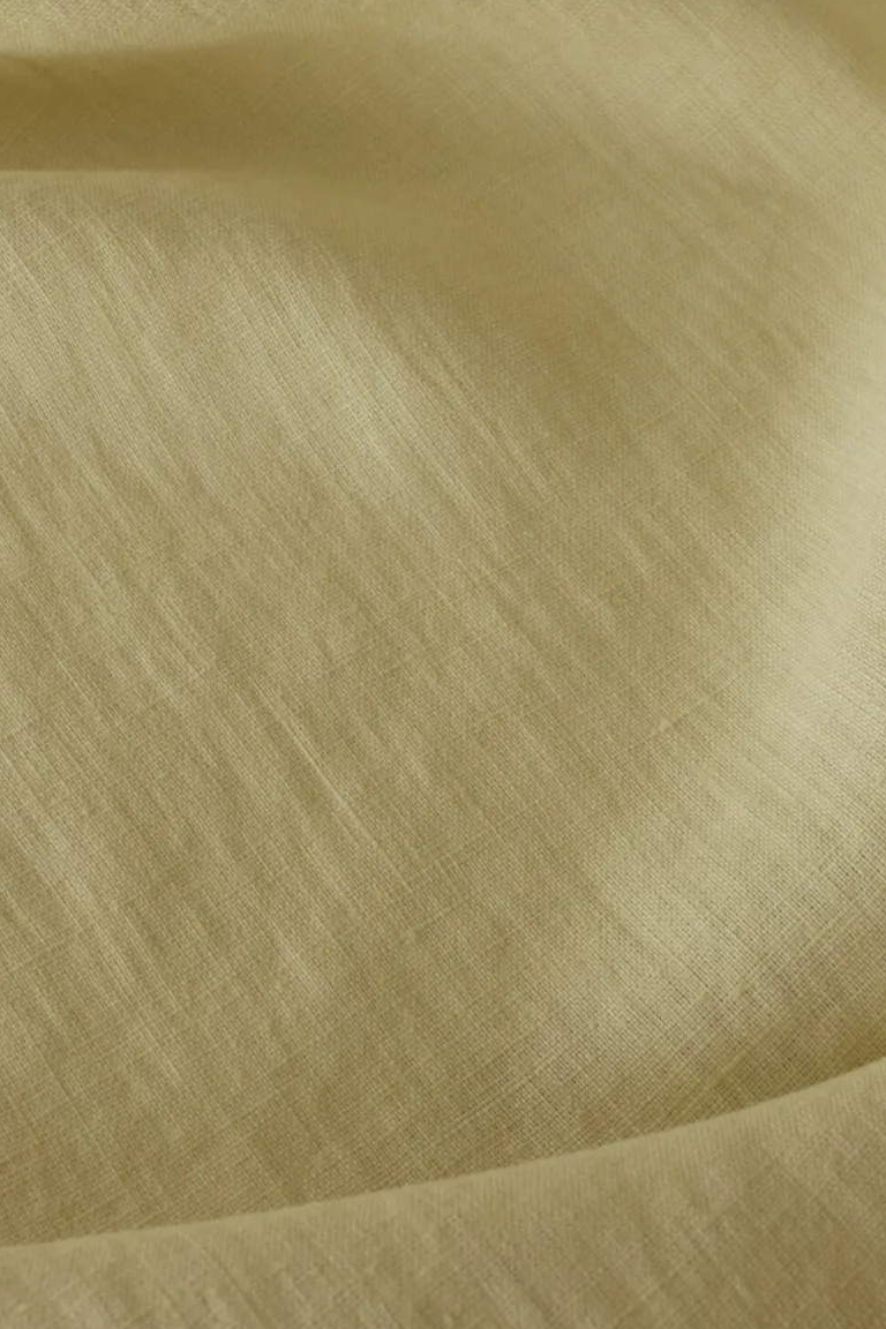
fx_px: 3280
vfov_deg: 22.6
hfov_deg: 15.4
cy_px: 299
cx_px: 471
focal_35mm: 89
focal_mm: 35
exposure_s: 1/125
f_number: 8
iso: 800
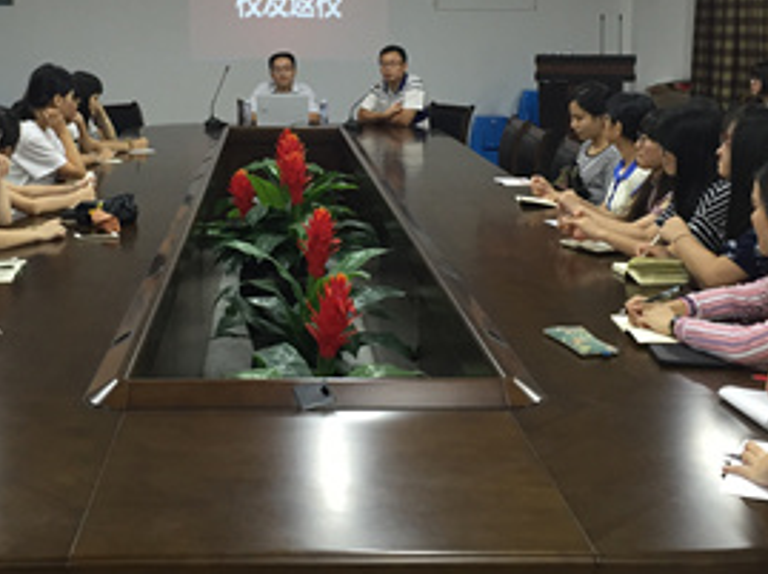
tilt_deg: -5.8
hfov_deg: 35.4
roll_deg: -1.2
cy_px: 153
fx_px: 1196
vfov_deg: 26.7
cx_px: 300
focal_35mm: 54
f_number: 2.2
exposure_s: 1/33
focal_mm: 4.15
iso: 125
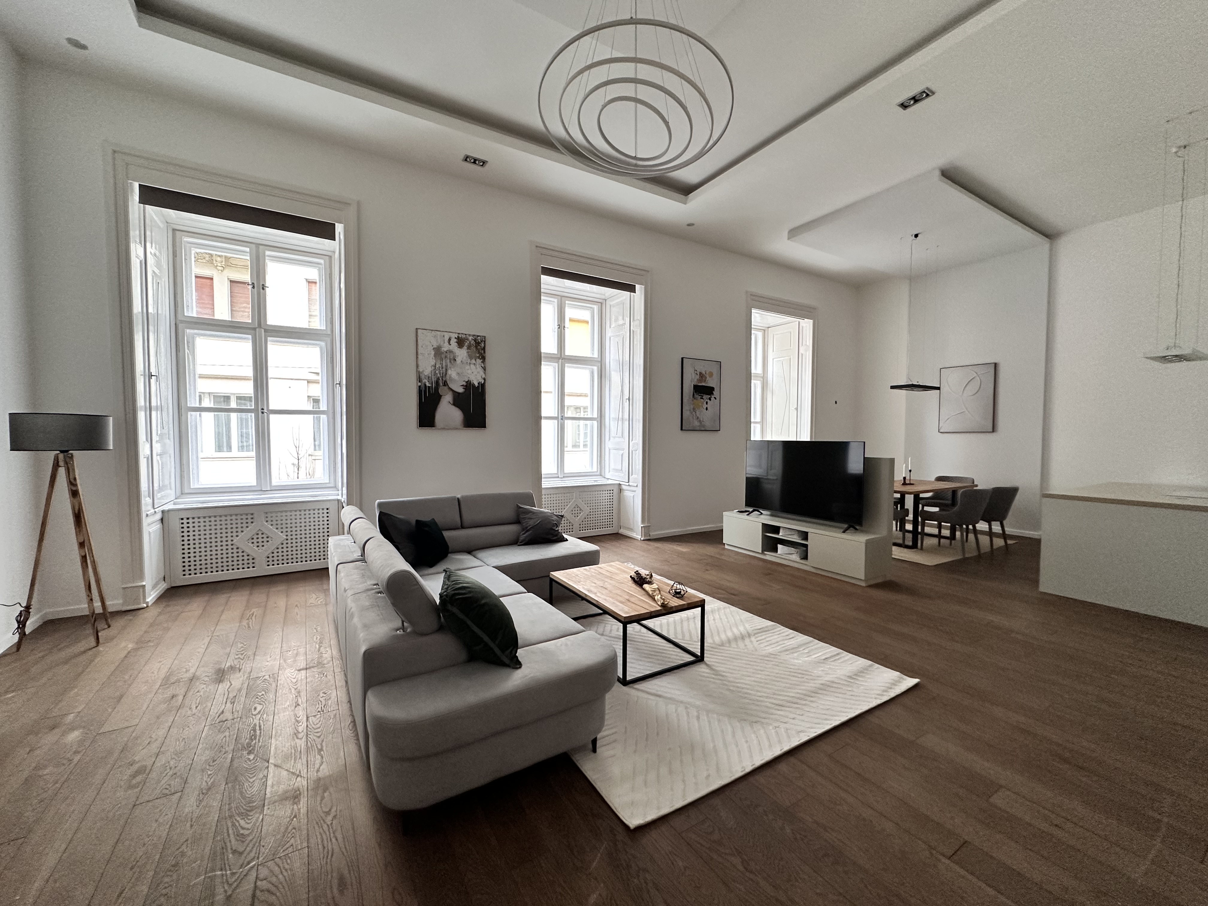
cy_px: 453
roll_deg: +0.4
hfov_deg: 102.1
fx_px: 489
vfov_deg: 85.7
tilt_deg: -2.7
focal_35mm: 14
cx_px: 604
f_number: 2.2
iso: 250
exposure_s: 1/99
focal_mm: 2.22
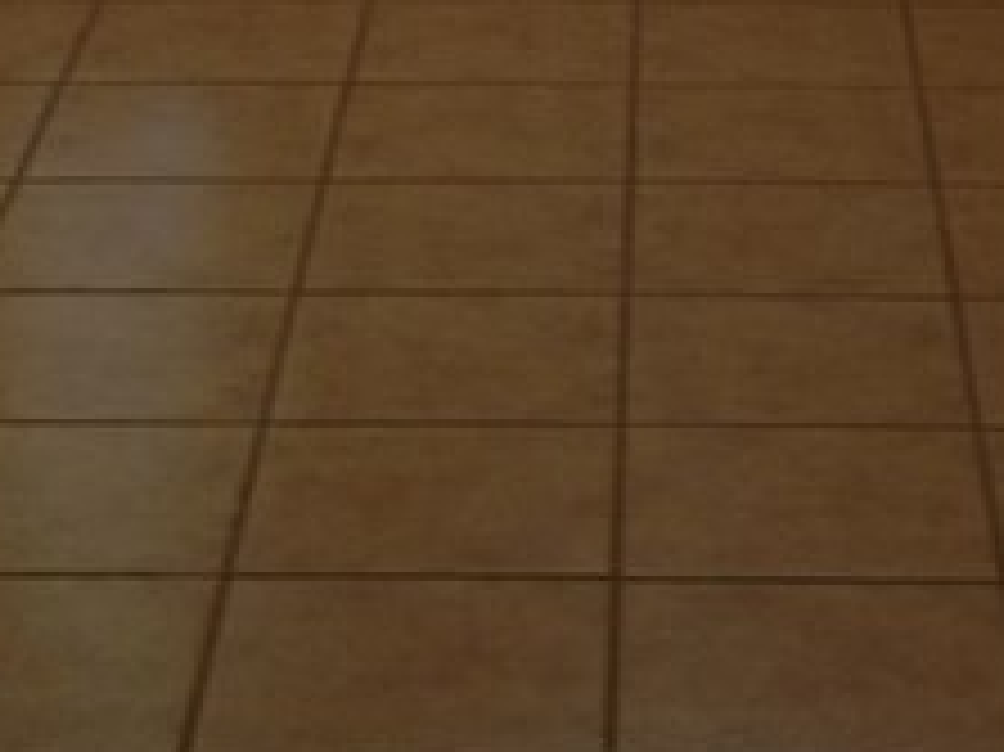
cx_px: 635
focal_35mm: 161
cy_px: -887
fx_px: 4667
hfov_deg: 12.3
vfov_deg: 8.6
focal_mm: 4.28
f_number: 2.4
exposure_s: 1/30
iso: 50
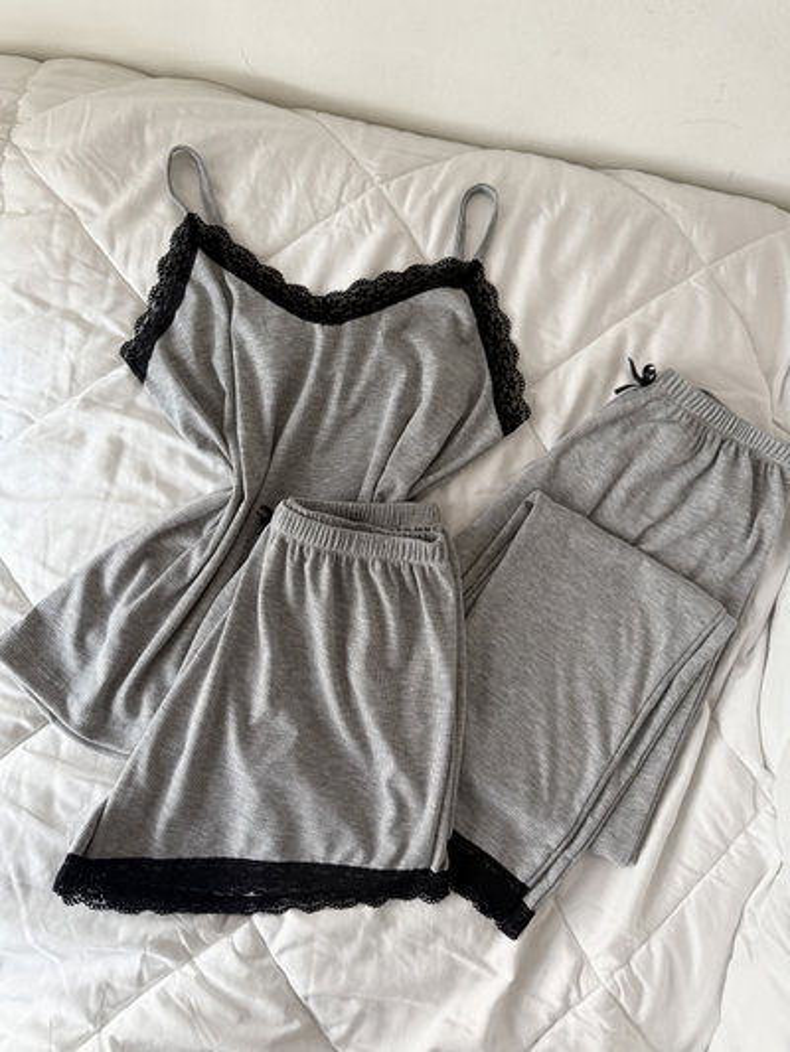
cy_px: 526
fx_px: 730
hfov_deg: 56.8
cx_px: 395
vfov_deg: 71.6
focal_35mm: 24
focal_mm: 6.76
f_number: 1.78
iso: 320
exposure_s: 1/60
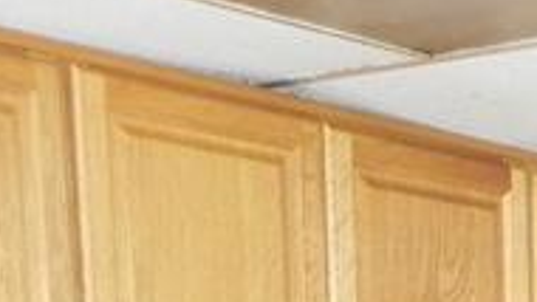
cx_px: 837
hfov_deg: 13.2
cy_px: 1016
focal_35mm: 153
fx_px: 2179
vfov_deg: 6.9
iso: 200
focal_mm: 4.6
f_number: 2.8
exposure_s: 1/30
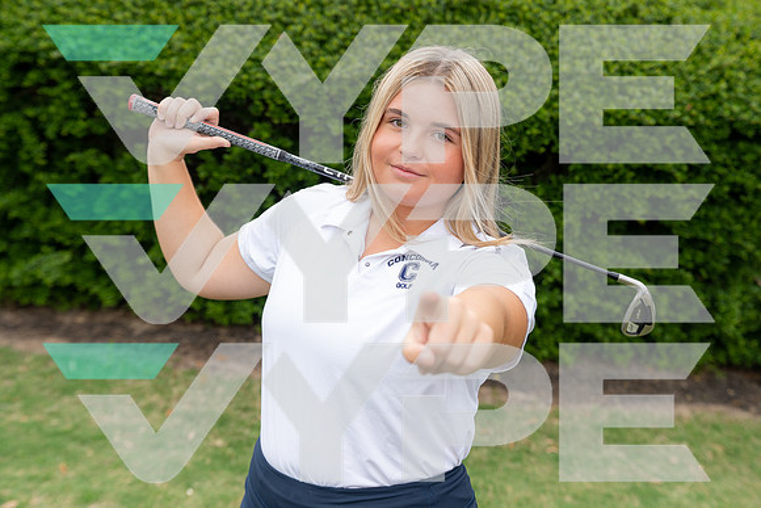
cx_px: 380
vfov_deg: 27.5
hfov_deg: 40.3
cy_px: 254
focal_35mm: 49
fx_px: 1036
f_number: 4
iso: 100
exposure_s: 1/250
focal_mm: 49
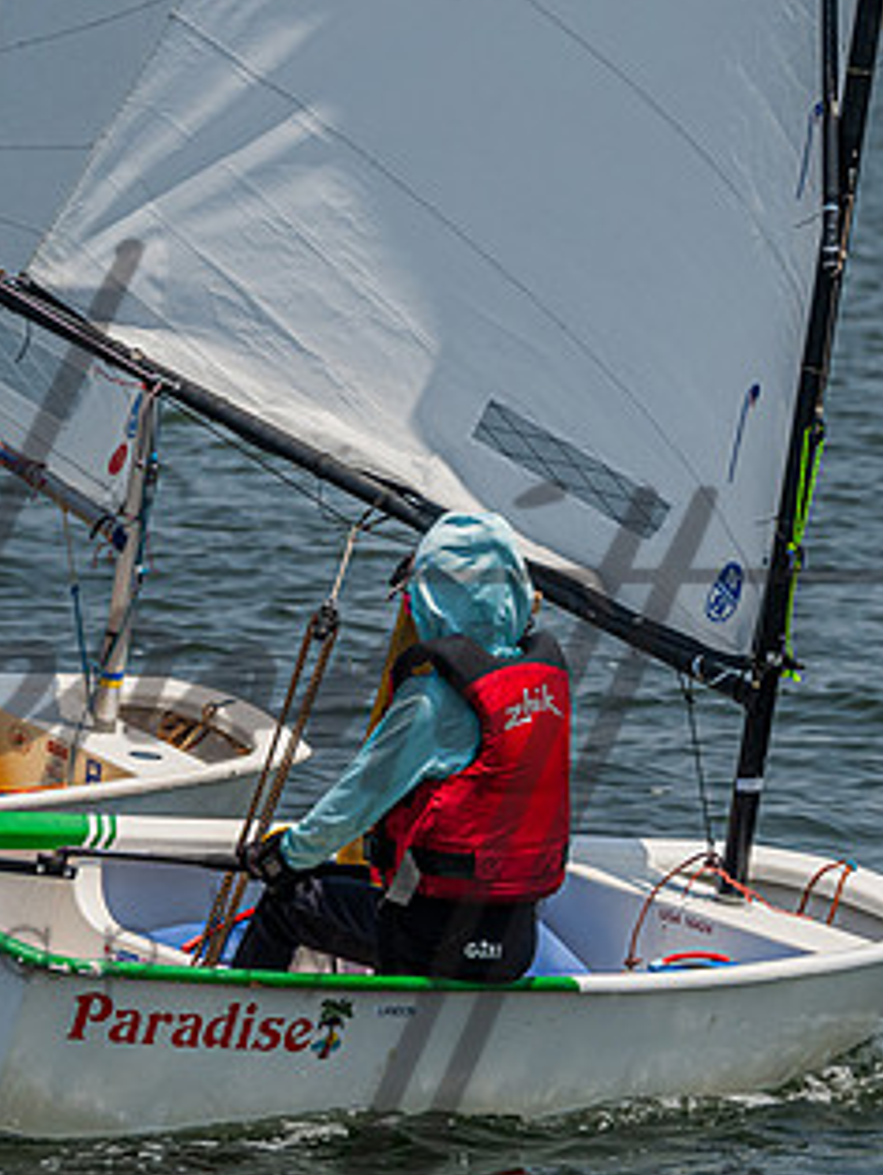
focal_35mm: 454
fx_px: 15420
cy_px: 502
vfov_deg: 4.4
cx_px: 555
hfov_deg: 3.3
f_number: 8
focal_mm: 190
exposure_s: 1/1600
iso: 320
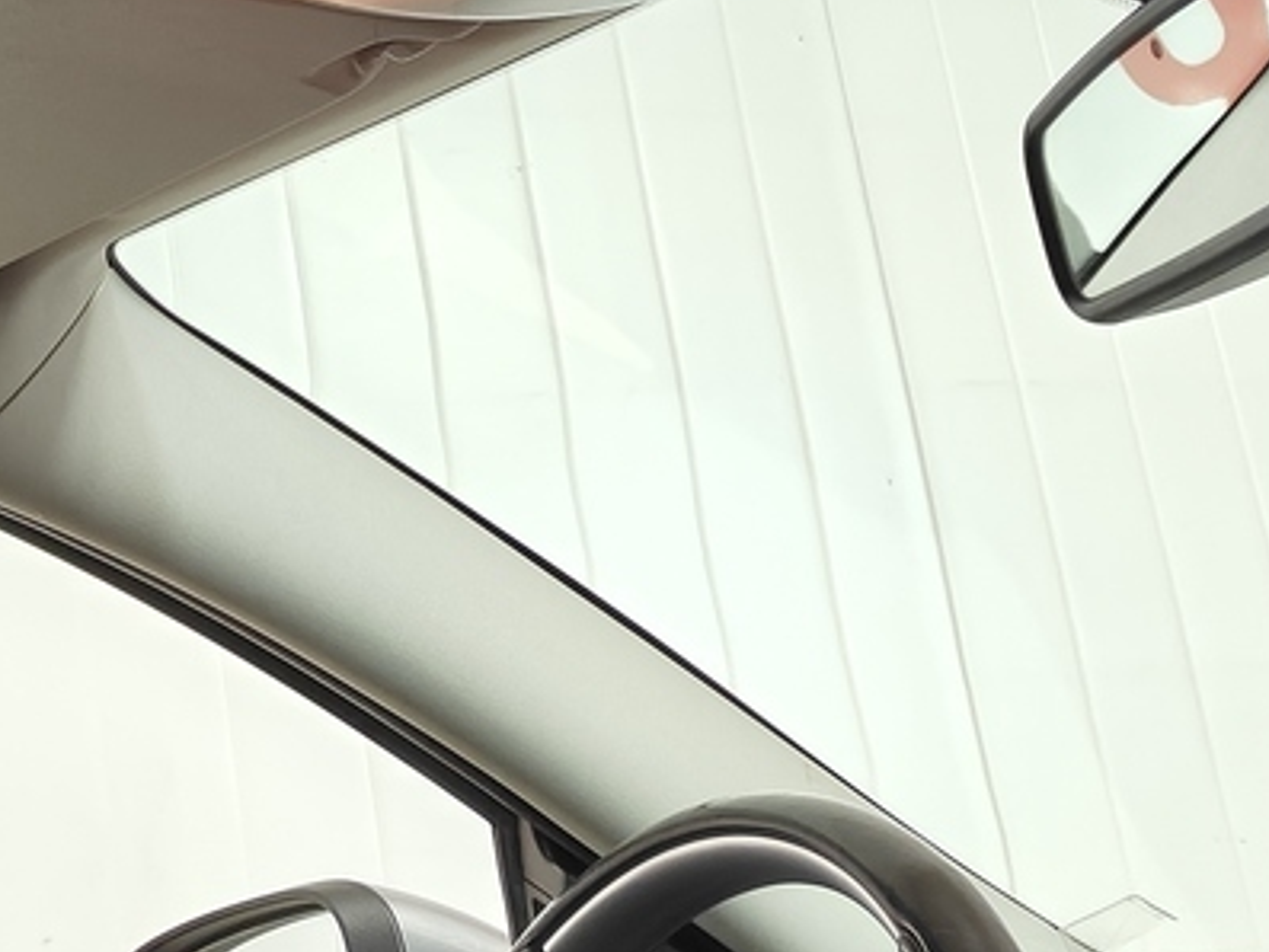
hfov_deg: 20.9
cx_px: -272
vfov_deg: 15.5
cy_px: -524
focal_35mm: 87
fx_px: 3190
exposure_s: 1/50
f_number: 1.8
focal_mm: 5.59
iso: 160
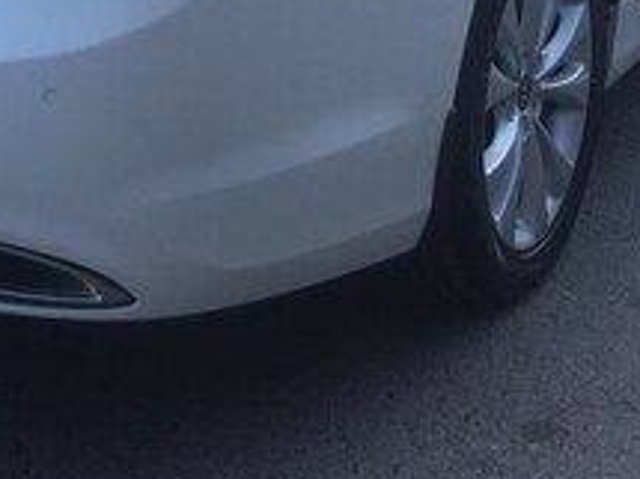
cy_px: -103
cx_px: 110
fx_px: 1645
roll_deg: +2.5
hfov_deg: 21.7
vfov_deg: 15.9
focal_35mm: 89
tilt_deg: -10.1
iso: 32
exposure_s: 1/760
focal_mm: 4.15
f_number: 2.2
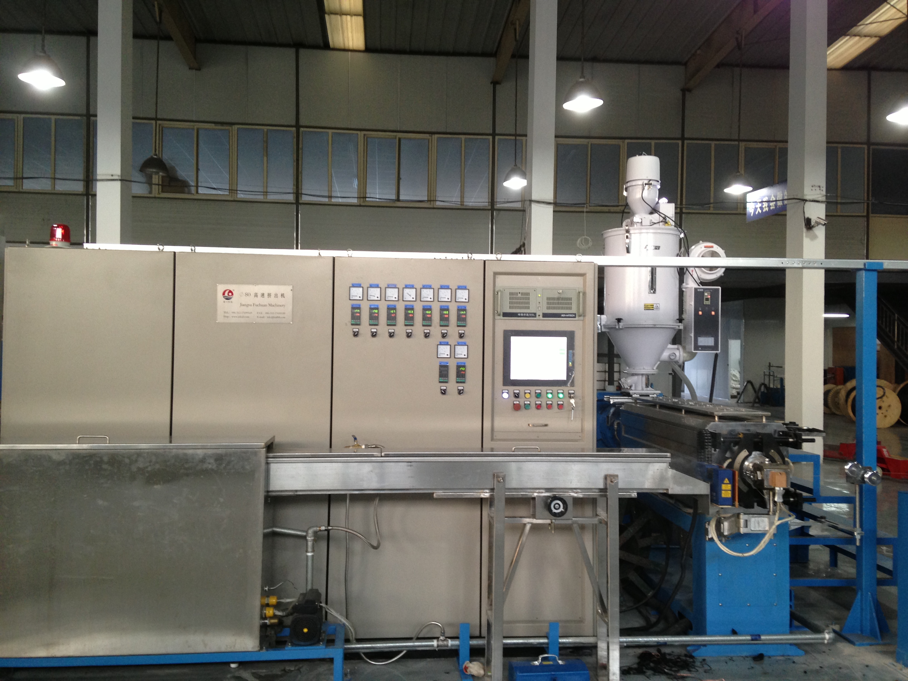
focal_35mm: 33
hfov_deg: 55.4
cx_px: 454
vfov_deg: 42.9
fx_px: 866
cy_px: 340
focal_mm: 4.13
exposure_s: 1/20
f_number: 2.4
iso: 125
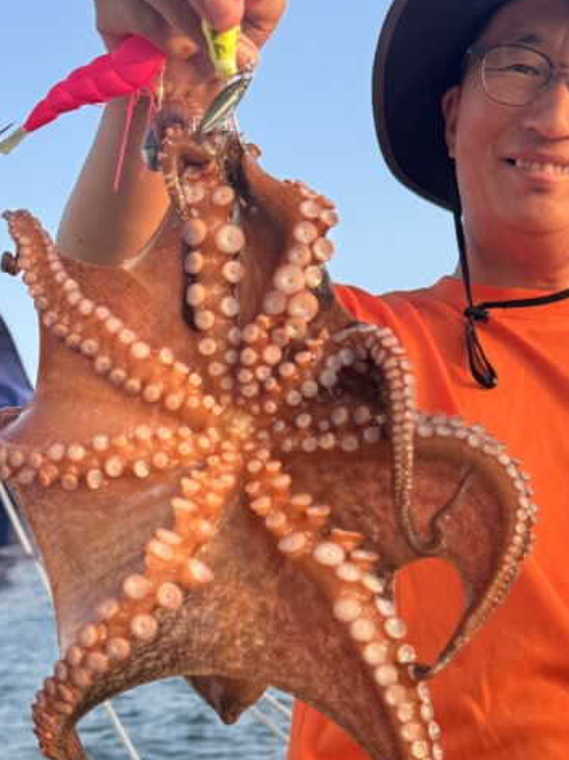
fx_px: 1118
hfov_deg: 28.5
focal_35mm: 51
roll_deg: +3.2
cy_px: 589
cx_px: 303
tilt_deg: +0.7
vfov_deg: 36.4
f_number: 1.78
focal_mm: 6.76
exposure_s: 1/715
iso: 80
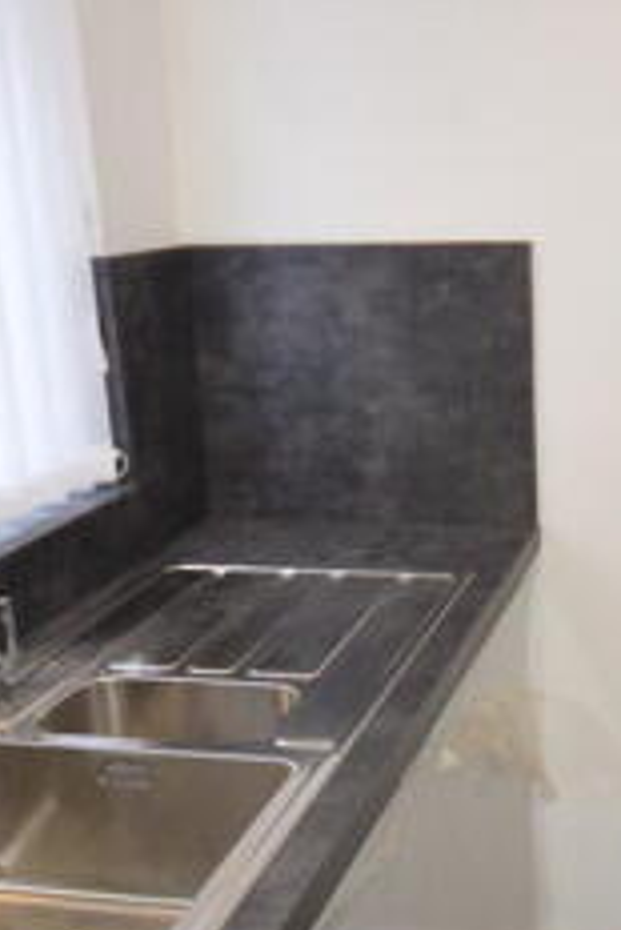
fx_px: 1258
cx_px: 575
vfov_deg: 40.5
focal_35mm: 49
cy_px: 519
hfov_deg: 26.7
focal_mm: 11.5
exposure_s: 1/100
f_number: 5
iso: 800
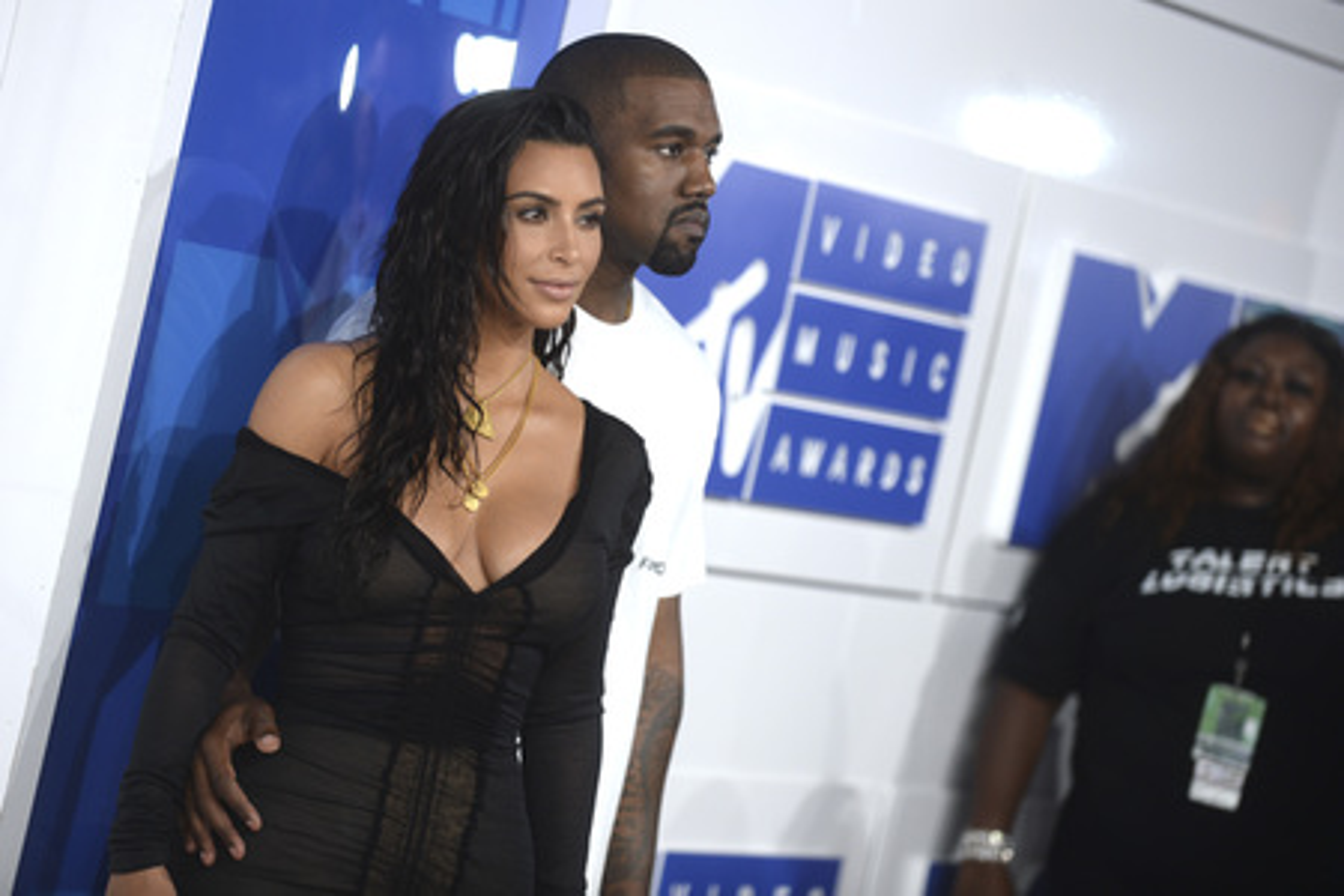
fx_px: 5040
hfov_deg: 15.2
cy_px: 448
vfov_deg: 10.2
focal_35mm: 135
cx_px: 672
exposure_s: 1/320
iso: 640
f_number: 3.2
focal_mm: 135
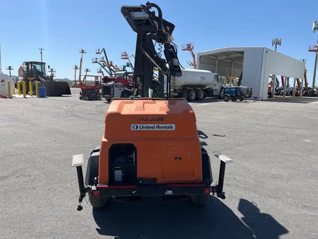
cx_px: 159
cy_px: 120
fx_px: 239
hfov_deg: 67.3
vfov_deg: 53.1
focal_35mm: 26
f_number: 1.6
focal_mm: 5.1
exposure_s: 1/4016
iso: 50
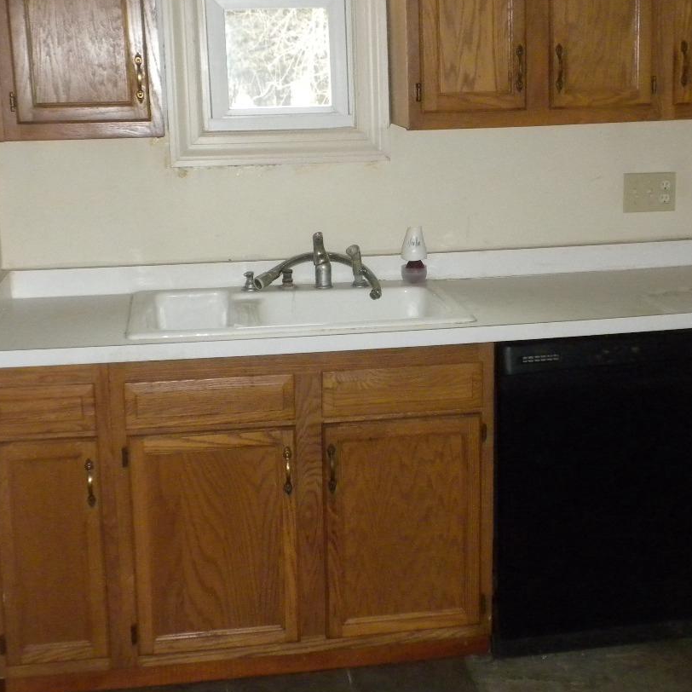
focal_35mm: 58
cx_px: 391
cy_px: 311
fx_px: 1312
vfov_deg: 29.5
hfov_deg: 29.5
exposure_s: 1/30
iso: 400
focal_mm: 6.6
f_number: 3.5
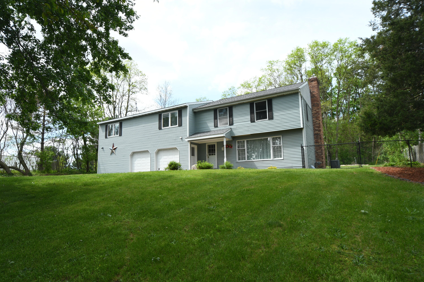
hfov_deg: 86.9
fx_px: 224
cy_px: 141
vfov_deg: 64.6
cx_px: 212
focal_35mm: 19
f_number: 6.3
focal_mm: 13
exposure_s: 1/125
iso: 100
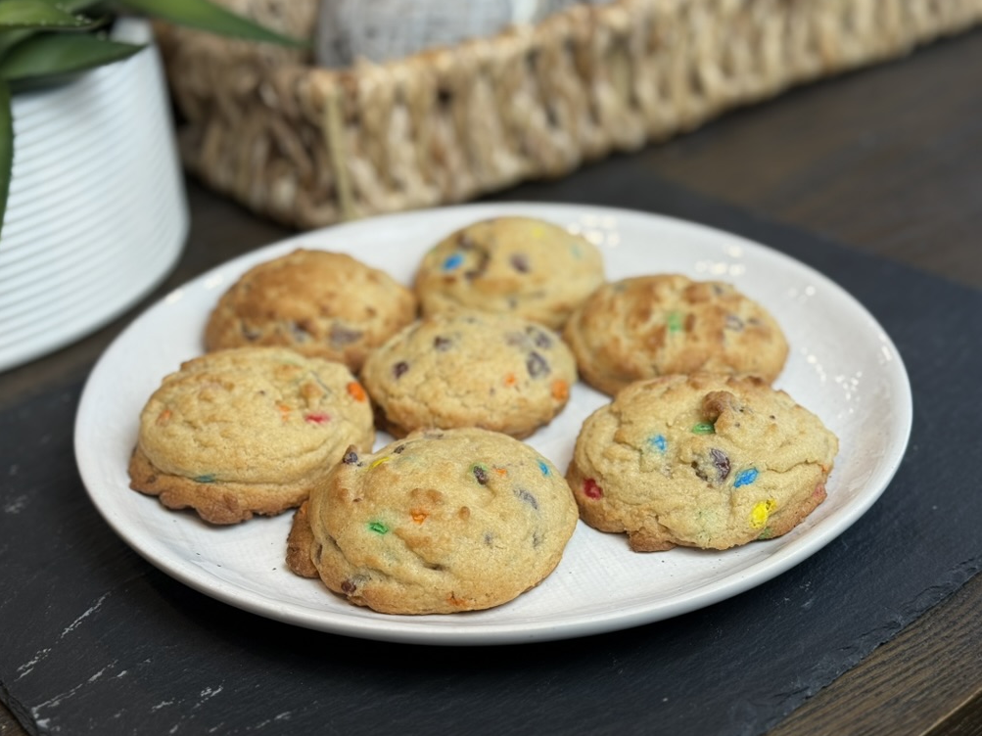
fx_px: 1390
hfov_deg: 38.9
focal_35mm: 49
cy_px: 363
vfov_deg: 29.7
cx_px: 483
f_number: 1.78
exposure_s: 1/120
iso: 50
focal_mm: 6.76
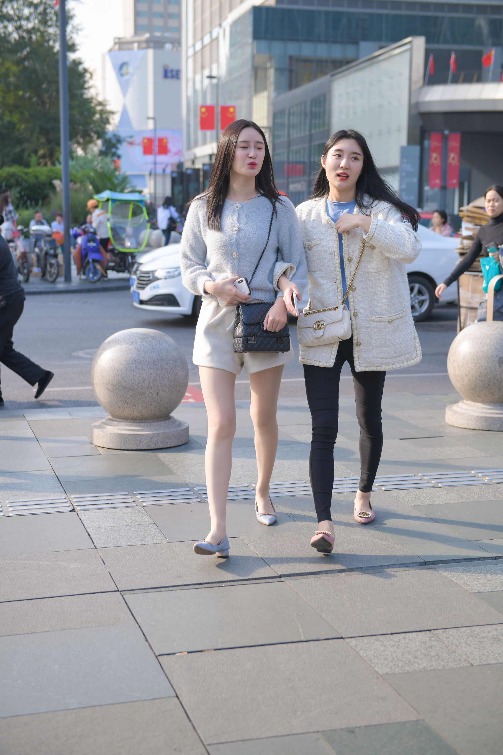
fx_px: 1153
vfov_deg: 36.2
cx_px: 252
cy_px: 378
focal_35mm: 55
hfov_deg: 24.6
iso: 320
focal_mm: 55
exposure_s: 1/1000
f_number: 4
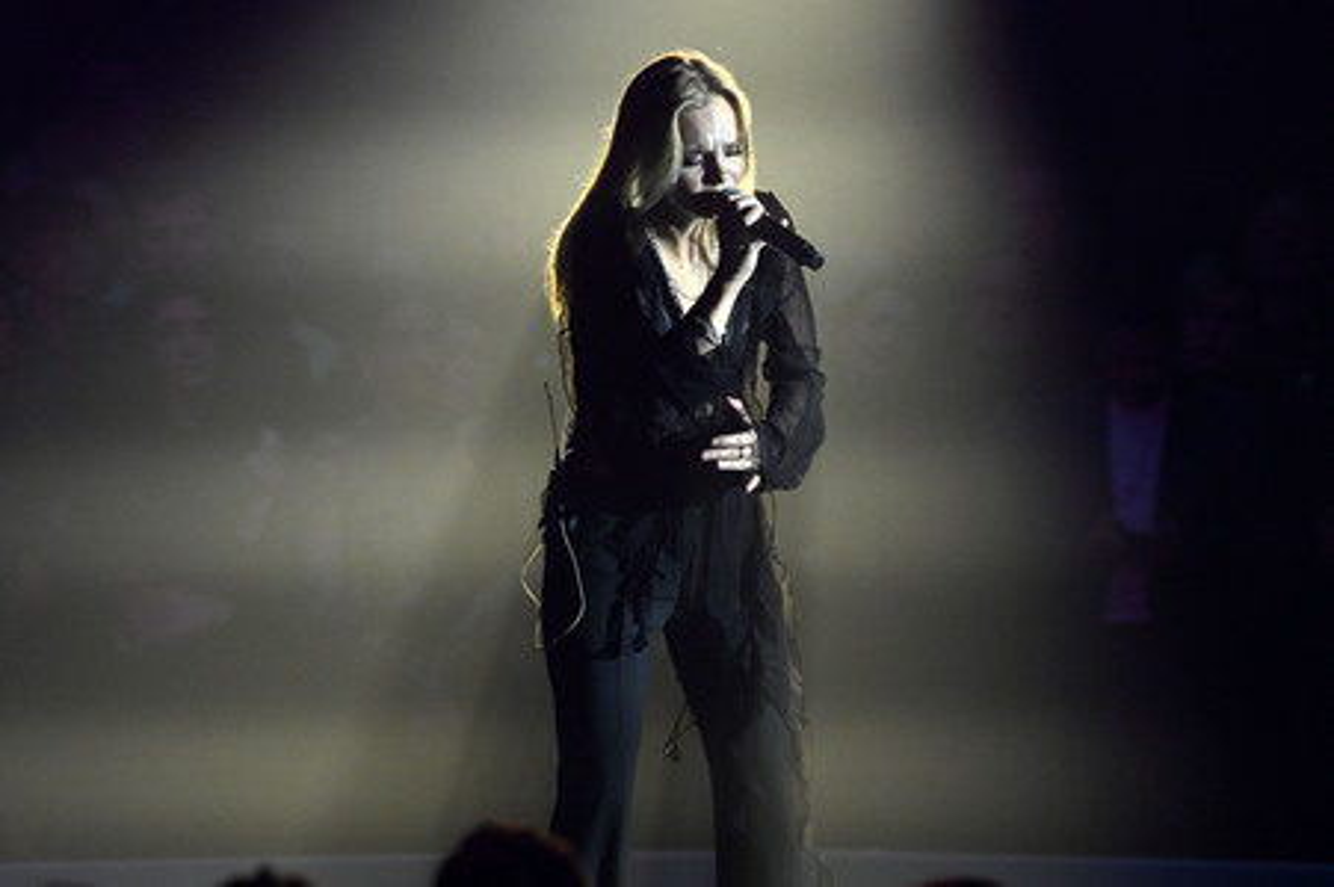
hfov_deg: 7.4
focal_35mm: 280
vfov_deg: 4.9
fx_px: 10368
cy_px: 444
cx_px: 667
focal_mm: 280
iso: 5000
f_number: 5.6
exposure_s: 1/500
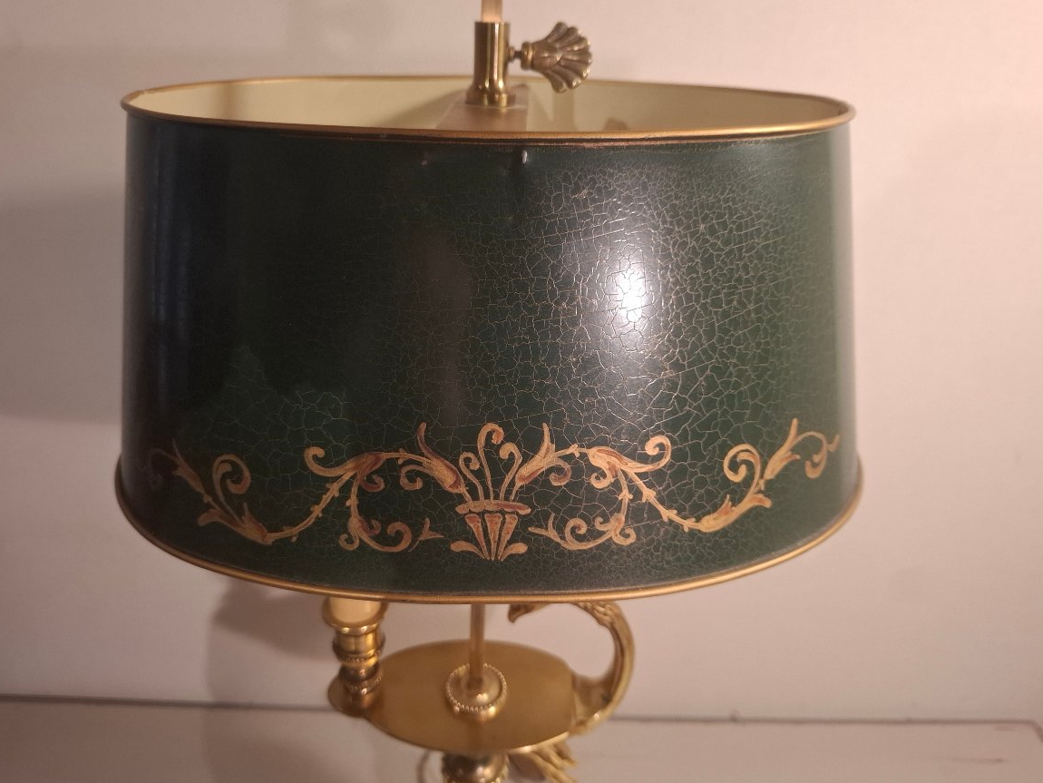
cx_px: 520
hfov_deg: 71.6
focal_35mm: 24
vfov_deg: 56.8
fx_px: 723
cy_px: 395
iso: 250
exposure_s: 1/100
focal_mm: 5.54
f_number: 1.8
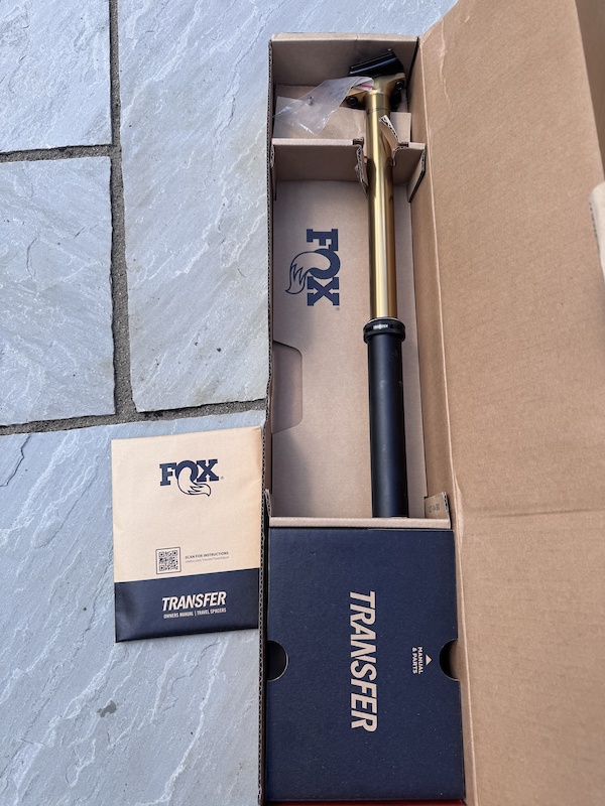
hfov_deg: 56.8
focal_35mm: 24
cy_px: 403
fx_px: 559
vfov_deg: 71.6
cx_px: 302
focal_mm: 6.76
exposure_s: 1/995
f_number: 1.78
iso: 80
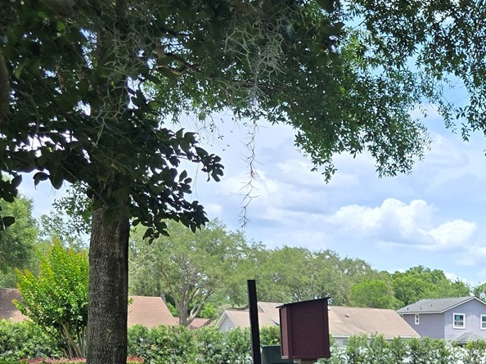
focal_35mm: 62
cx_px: 559
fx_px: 870
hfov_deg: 27.9
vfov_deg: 21.9
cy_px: 438
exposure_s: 1/529
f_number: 1.7
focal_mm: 6.3
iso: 12
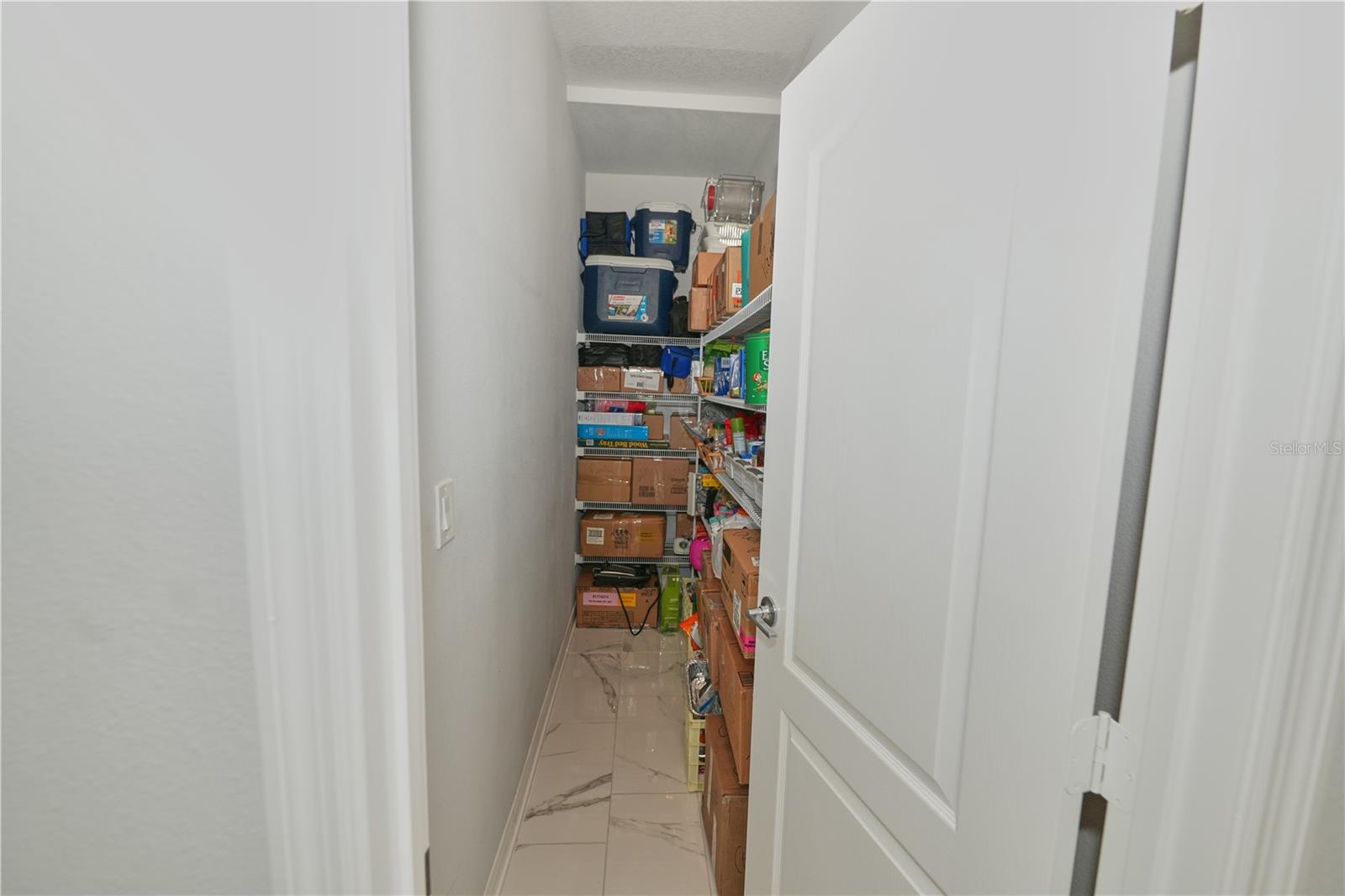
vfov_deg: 81.2
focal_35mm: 14
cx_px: 672
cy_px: 448
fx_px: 523
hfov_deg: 104.3
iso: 400
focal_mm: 14
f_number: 4
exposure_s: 1/200
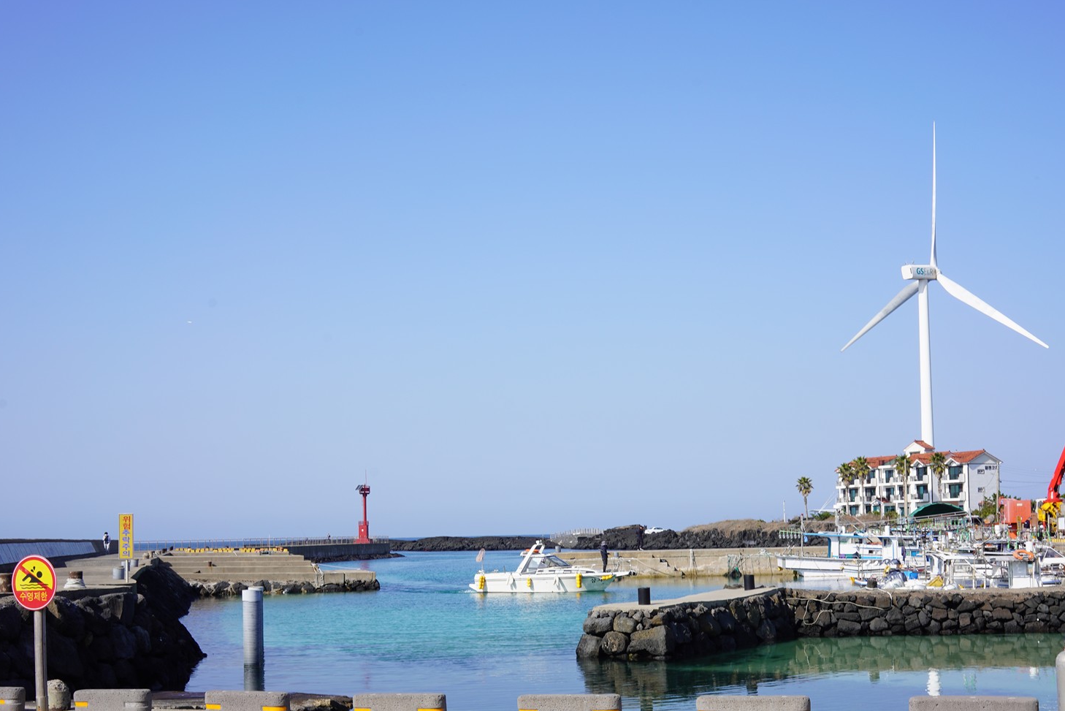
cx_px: 593
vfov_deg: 27.9
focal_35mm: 48
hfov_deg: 41.0
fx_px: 1420
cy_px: 486
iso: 100
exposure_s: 1/100
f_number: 13
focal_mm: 35
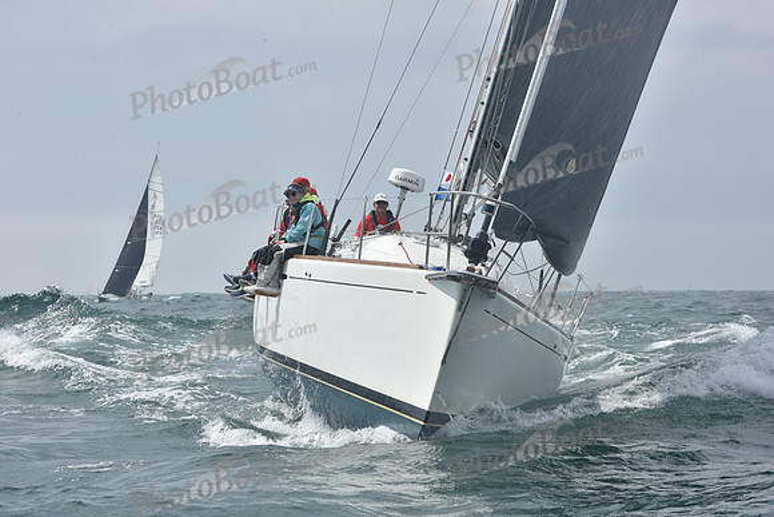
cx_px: 387
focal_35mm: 100
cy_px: 258
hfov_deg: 20.4
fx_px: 2150
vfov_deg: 13.7
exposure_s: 1/800
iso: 320
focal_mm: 100
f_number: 14
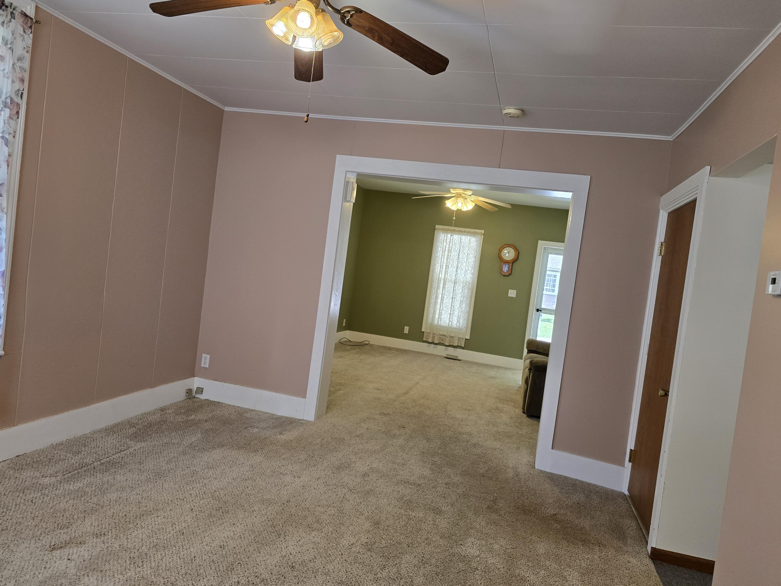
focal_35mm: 24
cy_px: 285
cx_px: 393
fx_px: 541
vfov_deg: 56.8
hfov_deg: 71.6
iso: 125
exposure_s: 1/120
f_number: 1.7
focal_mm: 6.3
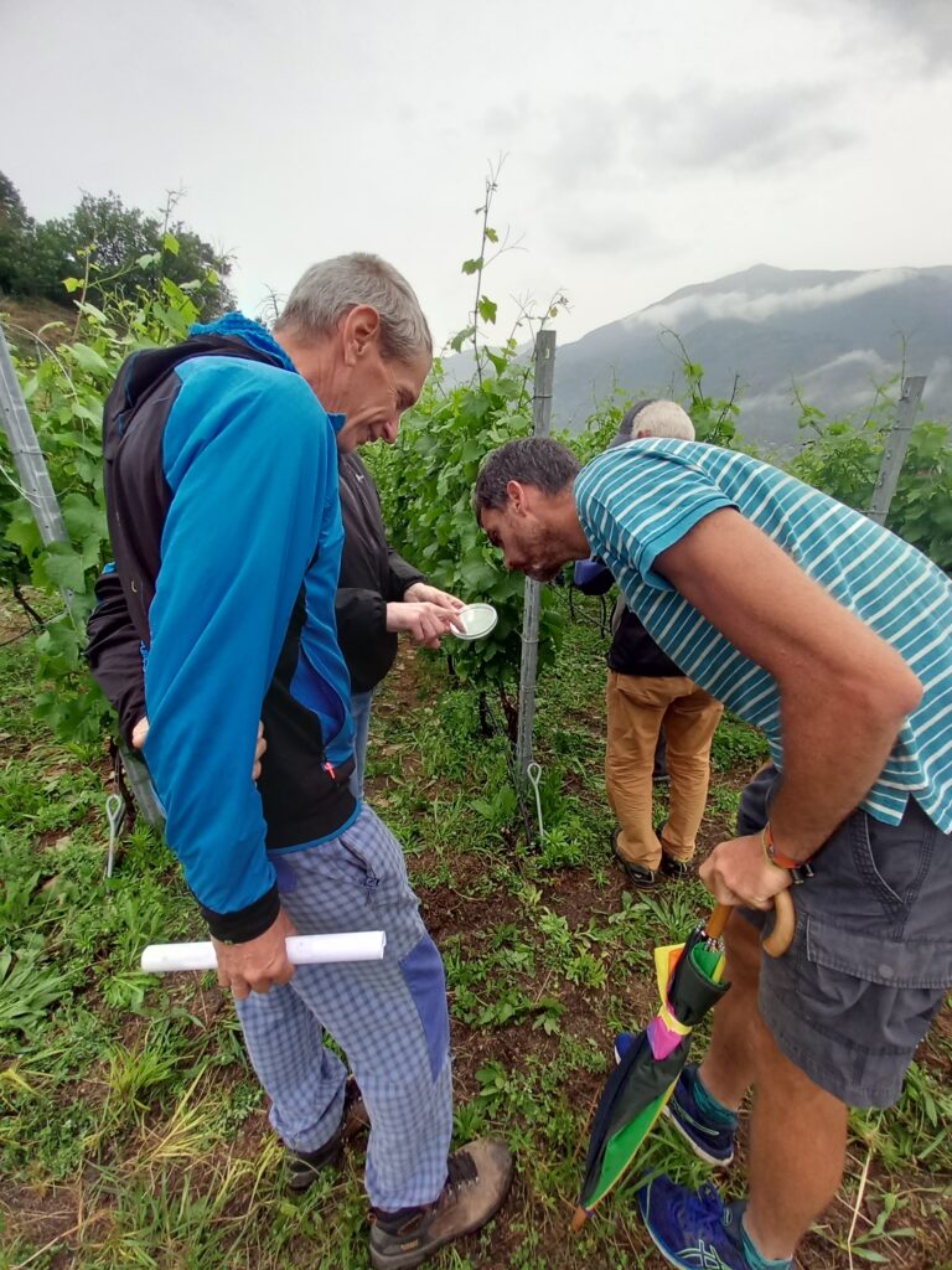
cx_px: 476
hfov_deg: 89.9
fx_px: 477
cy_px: 635
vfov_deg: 106.2
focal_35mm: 13
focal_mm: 1.13
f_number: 2.2
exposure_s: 1/100
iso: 80
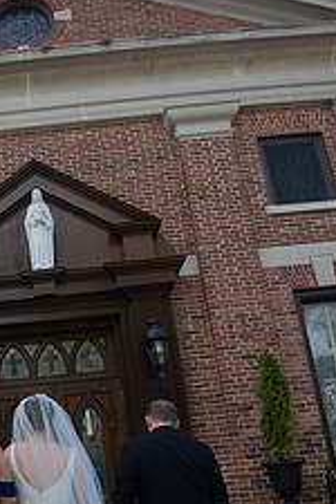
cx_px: 46
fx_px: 448
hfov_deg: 38.8
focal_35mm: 32
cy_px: 363
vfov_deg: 56.5
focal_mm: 16
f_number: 4
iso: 400
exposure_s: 1/1250
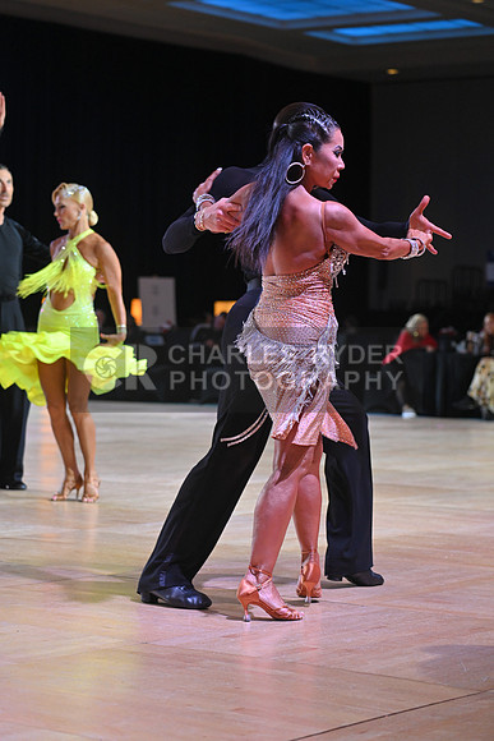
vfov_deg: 21.5
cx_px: 247
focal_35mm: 95
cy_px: 370
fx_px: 1954
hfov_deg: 14.4
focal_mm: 95
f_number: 4
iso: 1600
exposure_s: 1/250
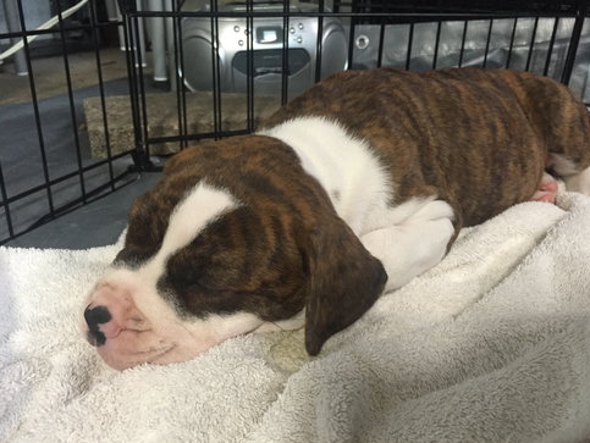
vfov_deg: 46.9
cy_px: 219
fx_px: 512
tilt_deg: -24.7
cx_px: 296
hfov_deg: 59.9
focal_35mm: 30
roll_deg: -1.8
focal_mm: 4.15
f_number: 2.2
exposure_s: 1/24
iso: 250
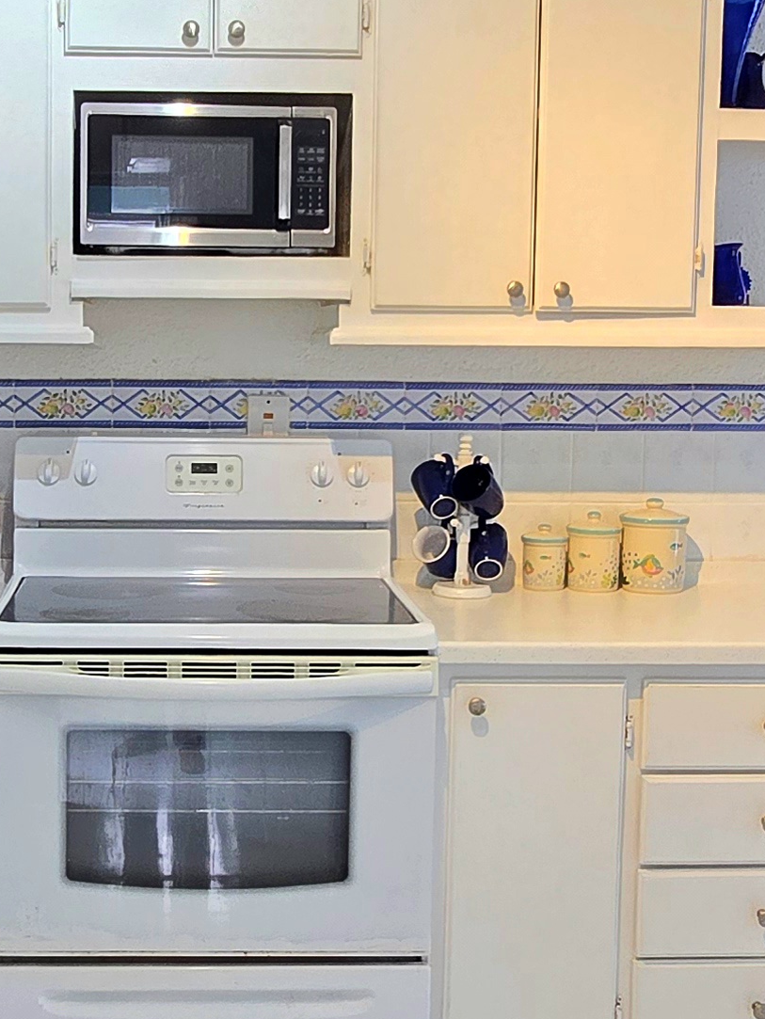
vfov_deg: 39.6
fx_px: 1414
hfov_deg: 29.9
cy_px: 446
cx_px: 208
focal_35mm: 48
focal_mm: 2.2
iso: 125
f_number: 2.2
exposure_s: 1/50.3
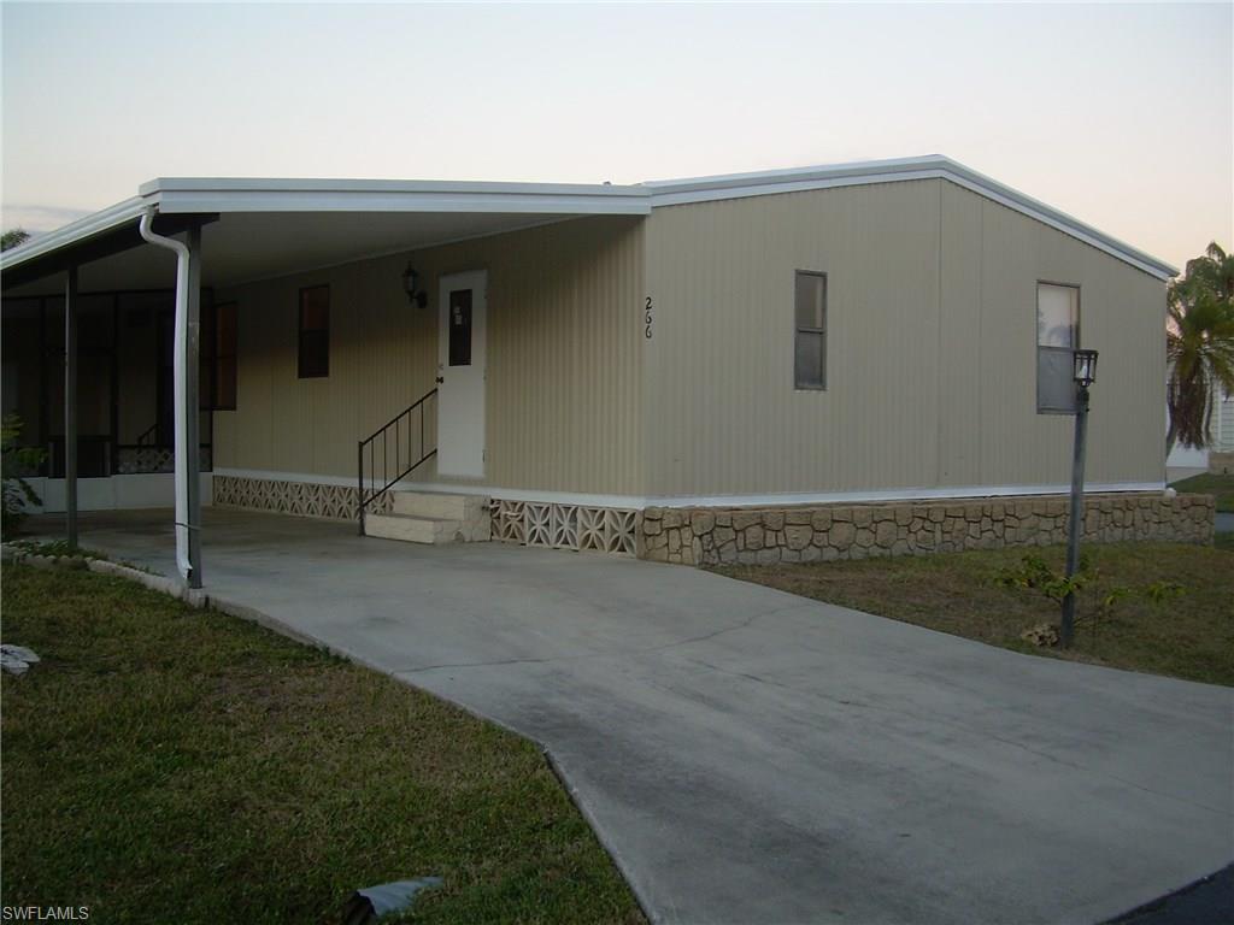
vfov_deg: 37.7
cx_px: 617
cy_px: 462
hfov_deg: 49.0
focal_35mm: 38
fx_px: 1355
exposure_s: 1/38.9
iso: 50
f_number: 2.8
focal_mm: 6.3
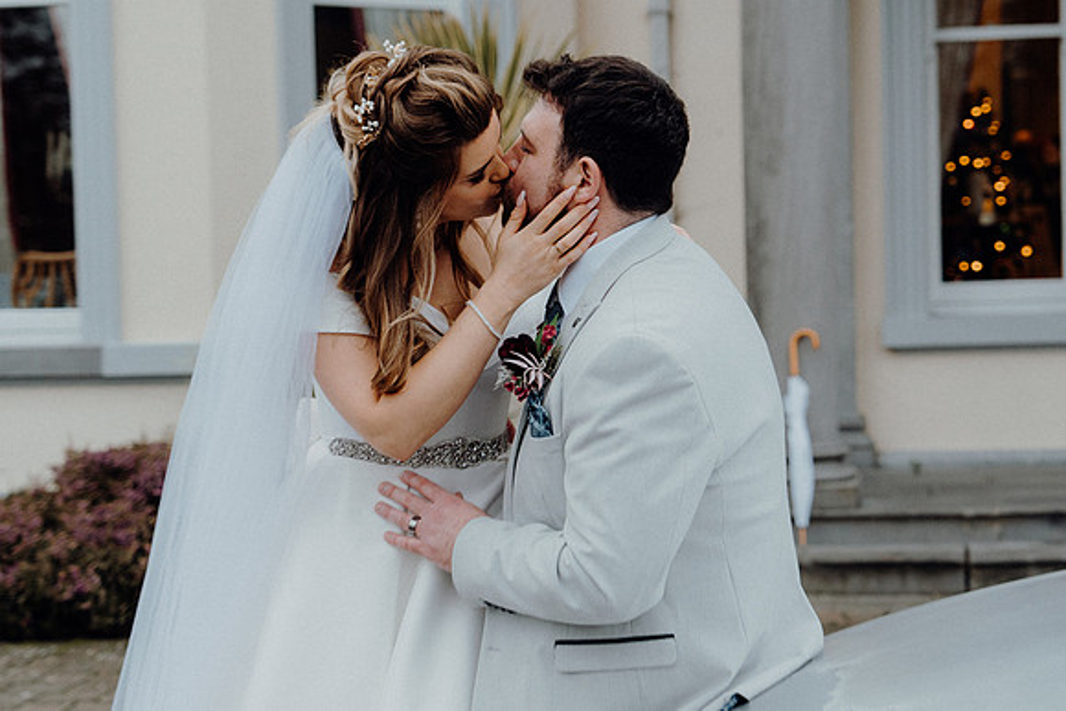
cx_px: 533
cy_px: 356
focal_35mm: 87
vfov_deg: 15.7
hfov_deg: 23.4
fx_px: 2577
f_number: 3.5
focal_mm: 58
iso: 500
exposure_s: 1/200
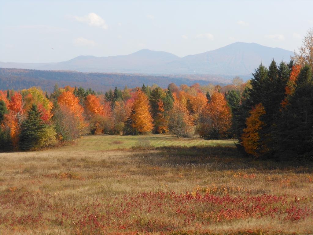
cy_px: 118
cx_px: 156
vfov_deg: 17.0
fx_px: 787
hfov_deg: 22.5
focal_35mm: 87
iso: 80
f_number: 5.3
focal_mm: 15.6
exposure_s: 1/250
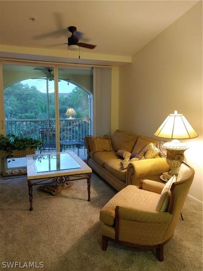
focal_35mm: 25
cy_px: 136
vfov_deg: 69.4
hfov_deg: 54.9
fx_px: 195
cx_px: 102
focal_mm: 4.23
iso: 150
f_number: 1.5
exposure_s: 1/40
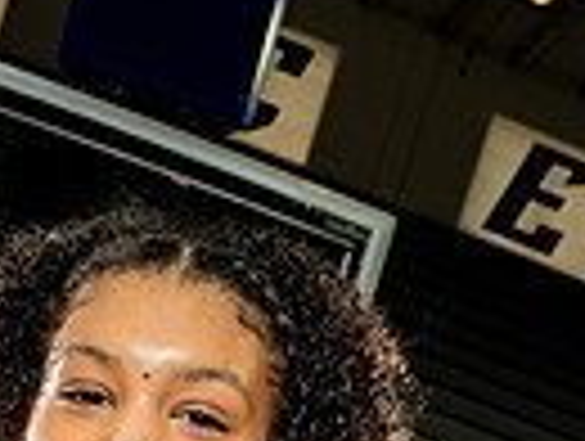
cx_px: -22
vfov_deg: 13.9
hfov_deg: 22.5
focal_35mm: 83
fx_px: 1405
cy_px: 981
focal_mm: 25
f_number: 8
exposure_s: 1/250
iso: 640
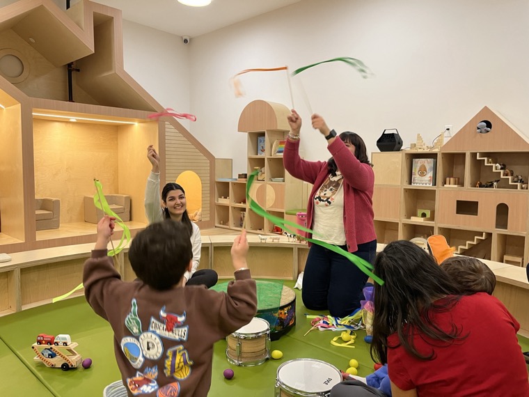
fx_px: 397
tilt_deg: -3.4
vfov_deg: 53.1
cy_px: 198
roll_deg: -1.4
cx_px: 264
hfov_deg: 67.3
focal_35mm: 26
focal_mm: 5.1
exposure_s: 1/60
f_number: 1.6
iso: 100
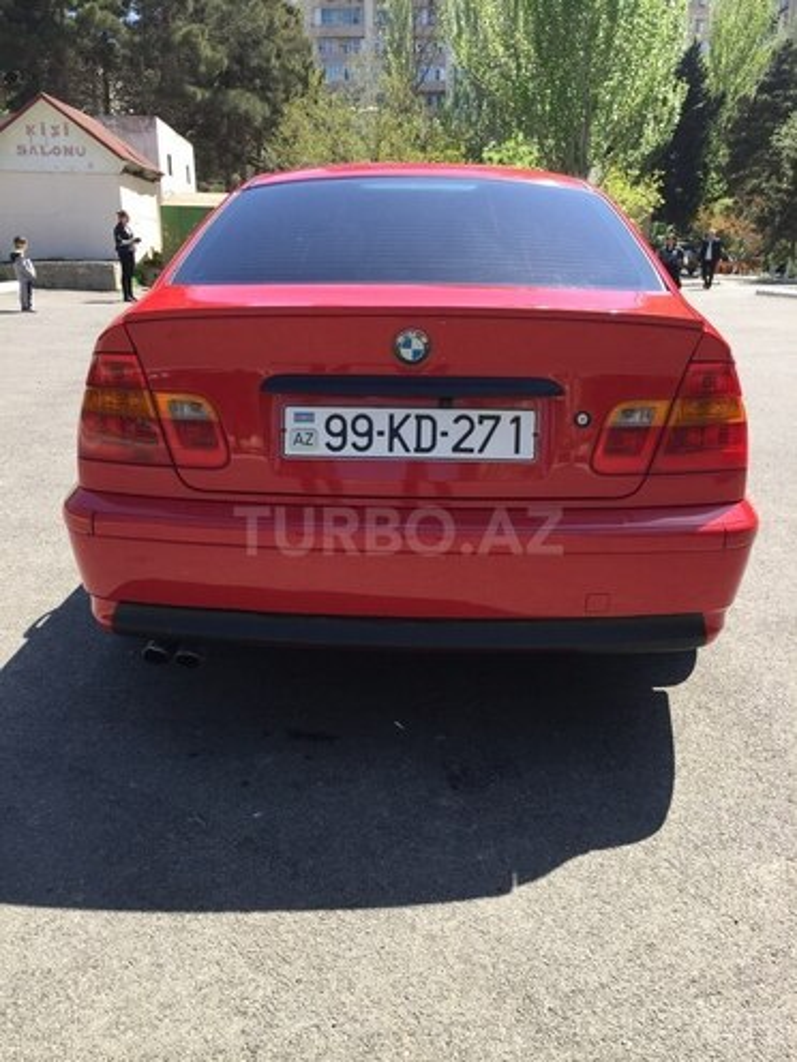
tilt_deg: -16.3
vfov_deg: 61.7
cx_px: 398
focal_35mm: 29
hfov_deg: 48.2
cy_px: 531
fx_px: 890
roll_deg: +0.5
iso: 32
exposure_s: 1/648
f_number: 2.2
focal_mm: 4.15
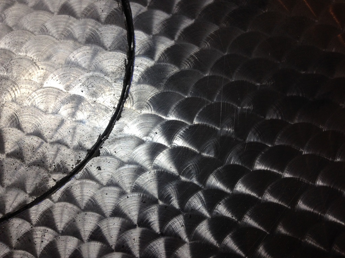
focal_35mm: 33
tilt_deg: -79.4
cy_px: 129
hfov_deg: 55.4
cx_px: 172
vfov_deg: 42.9
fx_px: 329
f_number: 2.4
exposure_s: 1/60
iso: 64
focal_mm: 4.12
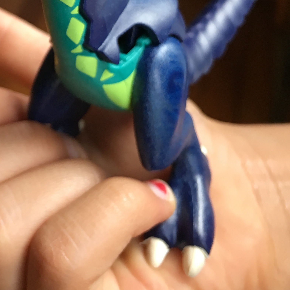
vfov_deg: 25.2
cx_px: 34
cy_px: 23
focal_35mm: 66
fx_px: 626
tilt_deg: -30.8
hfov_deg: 25.4
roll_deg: +2.7
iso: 25
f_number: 2.2
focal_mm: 4.15
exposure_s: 1/40
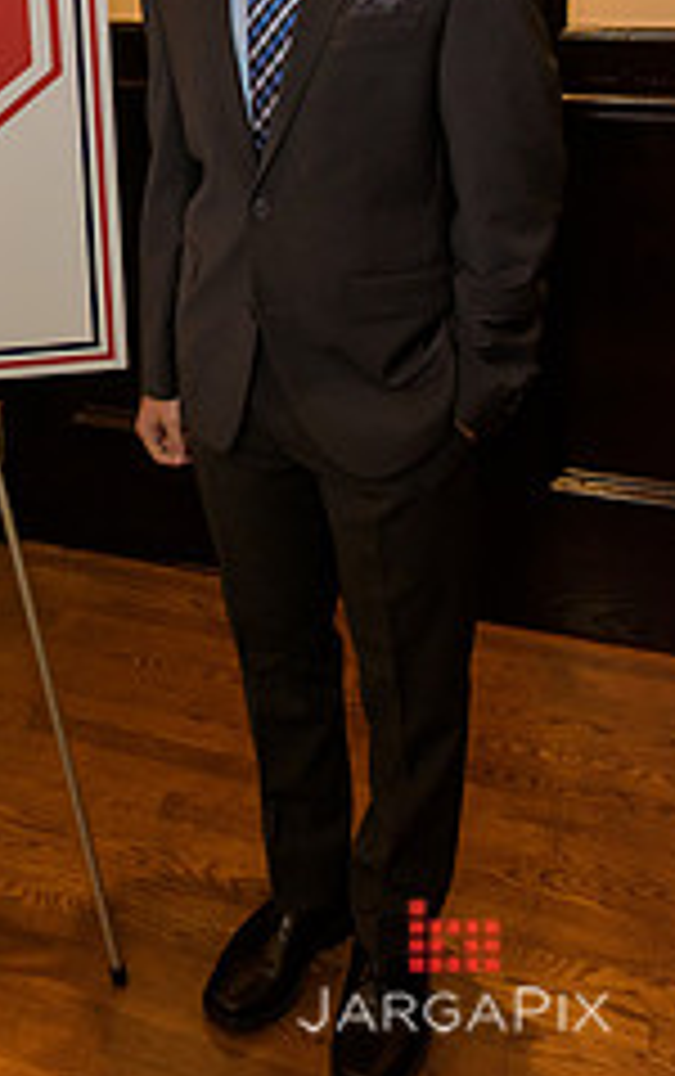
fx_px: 1350
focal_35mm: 46
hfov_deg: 27.0
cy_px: 117
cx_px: 50
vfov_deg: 40.3
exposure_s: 1/125
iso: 1250
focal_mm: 24
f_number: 3.2
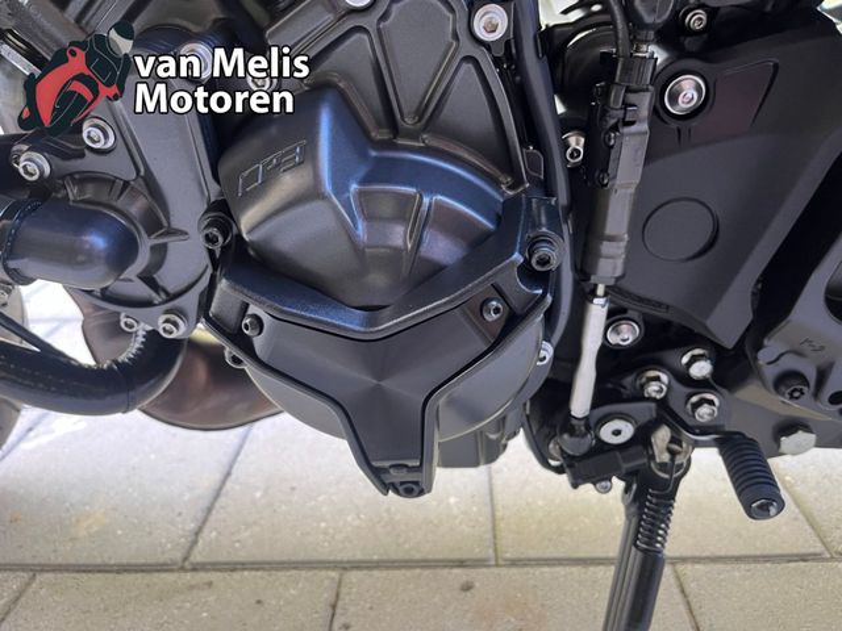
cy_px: 316
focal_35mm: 26
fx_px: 632
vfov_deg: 53.1
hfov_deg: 67.3
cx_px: 421
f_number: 1.6
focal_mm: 5.1
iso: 125
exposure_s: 1/72
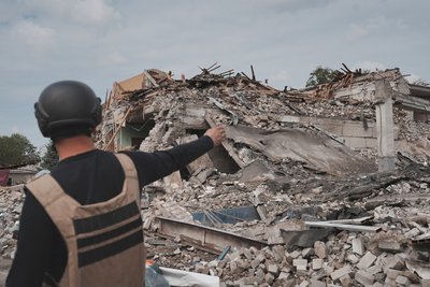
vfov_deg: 38.9
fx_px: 406
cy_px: 144
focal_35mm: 34
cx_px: 215
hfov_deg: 55.8
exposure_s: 1/5000
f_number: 5.6
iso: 200
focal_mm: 34
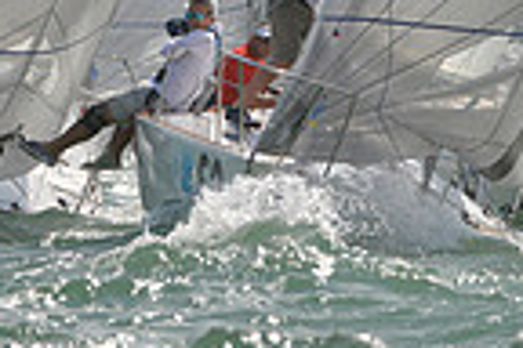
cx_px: 418
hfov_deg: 2.0
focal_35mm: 1008
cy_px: -176
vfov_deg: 1.4
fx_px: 14643
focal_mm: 250
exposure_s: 1/2000
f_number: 7.1
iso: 280
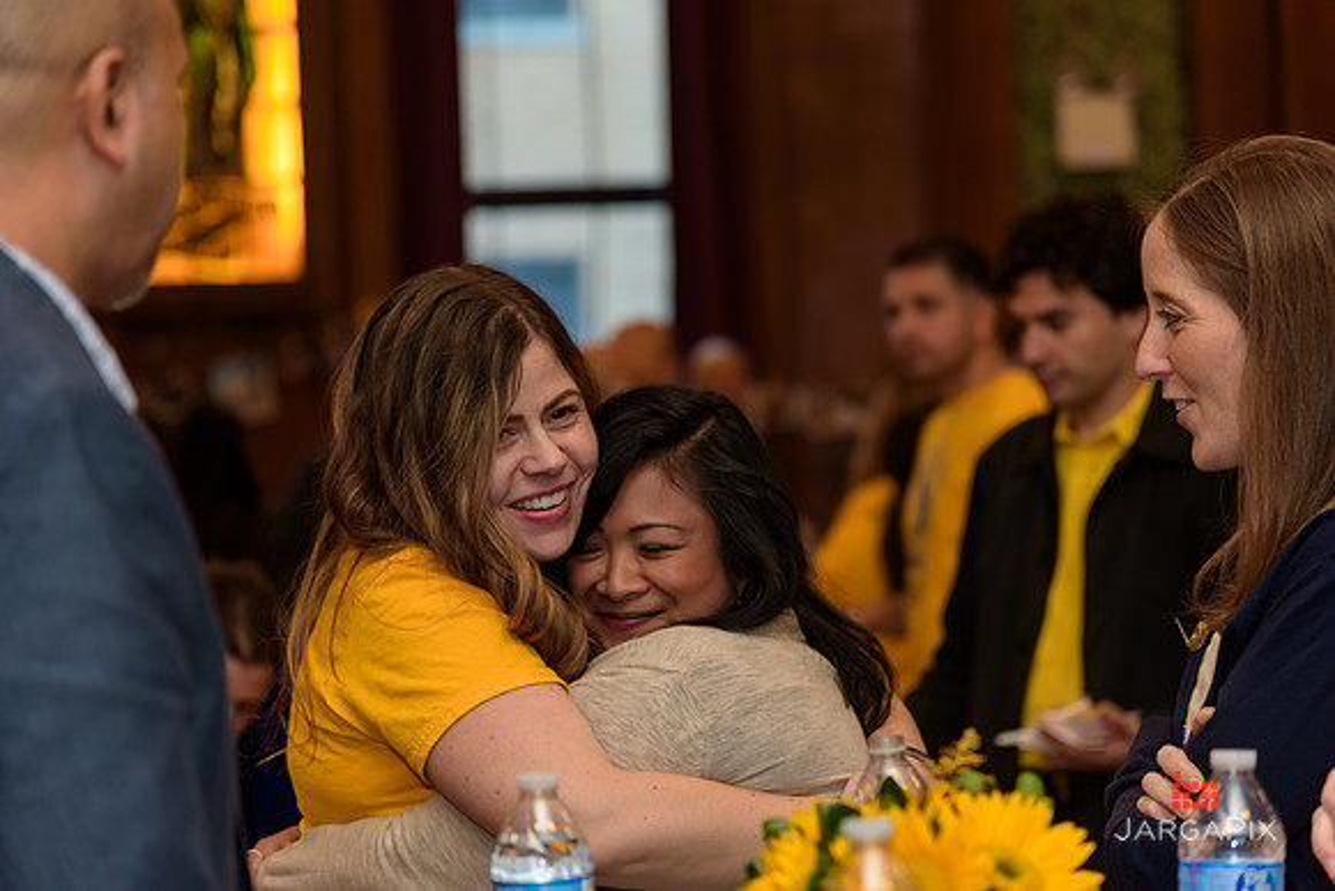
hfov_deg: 17.1
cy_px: 446
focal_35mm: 120
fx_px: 4451
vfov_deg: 11.4
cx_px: 668
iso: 800
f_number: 4
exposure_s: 1/125
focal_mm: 120
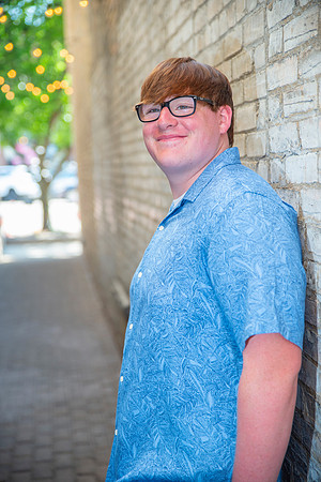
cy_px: 241
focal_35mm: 58
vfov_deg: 34.5
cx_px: 160
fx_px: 776
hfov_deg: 23.4
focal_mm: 58
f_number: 2.8
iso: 160
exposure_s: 1/125
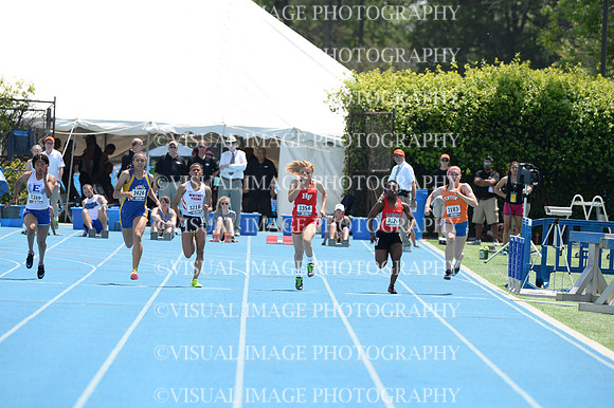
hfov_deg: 5.2
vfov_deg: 3.4
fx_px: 6818
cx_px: 307
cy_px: 204
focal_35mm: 400
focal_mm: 400
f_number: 6.3
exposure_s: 1/1250
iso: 400
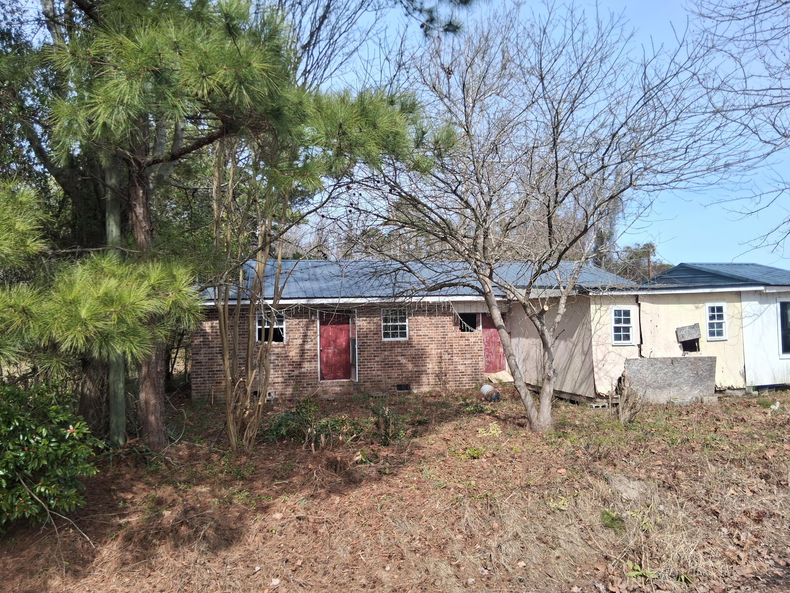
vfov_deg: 53.1
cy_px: 296
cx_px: 395
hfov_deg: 67.3
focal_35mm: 26
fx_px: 593
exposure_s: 1/544
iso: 25
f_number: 1.8
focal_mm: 3.98
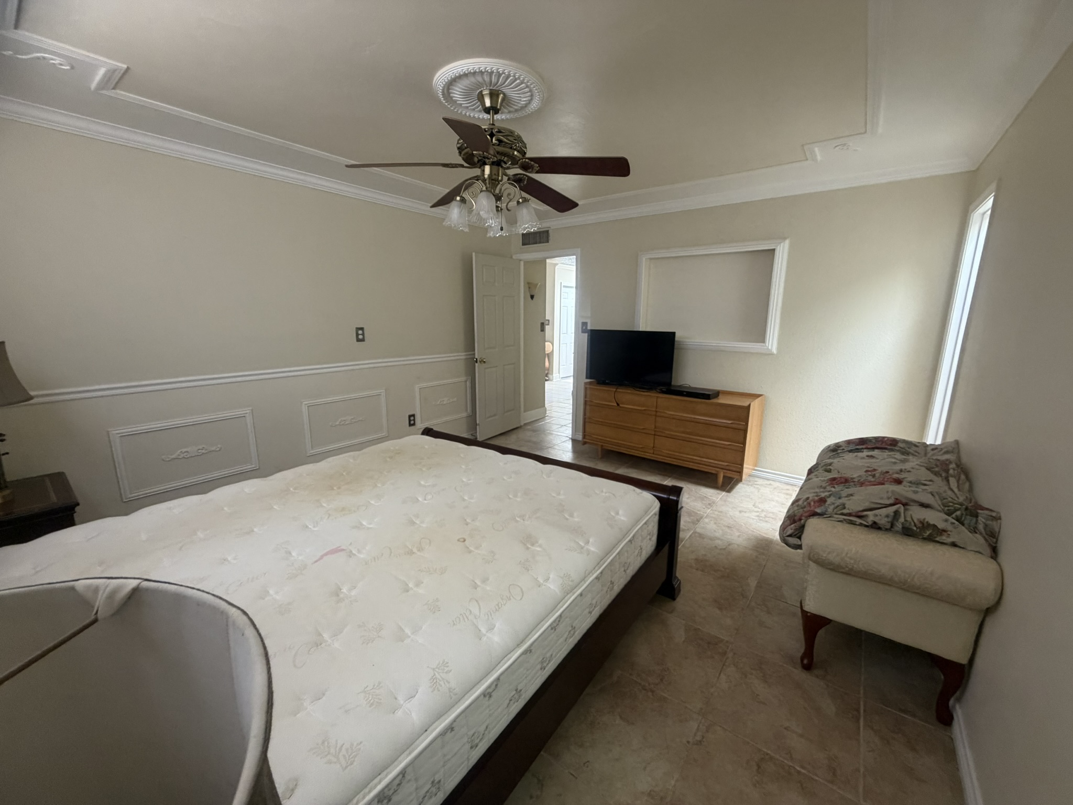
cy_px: 402
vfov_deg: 85.7
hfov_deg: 102.1
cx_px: 536
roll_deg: -0.1
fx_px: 434
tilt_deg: -11.8
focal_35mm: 14
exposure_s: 1/60
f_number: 2.2
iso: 320
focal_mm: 2.22
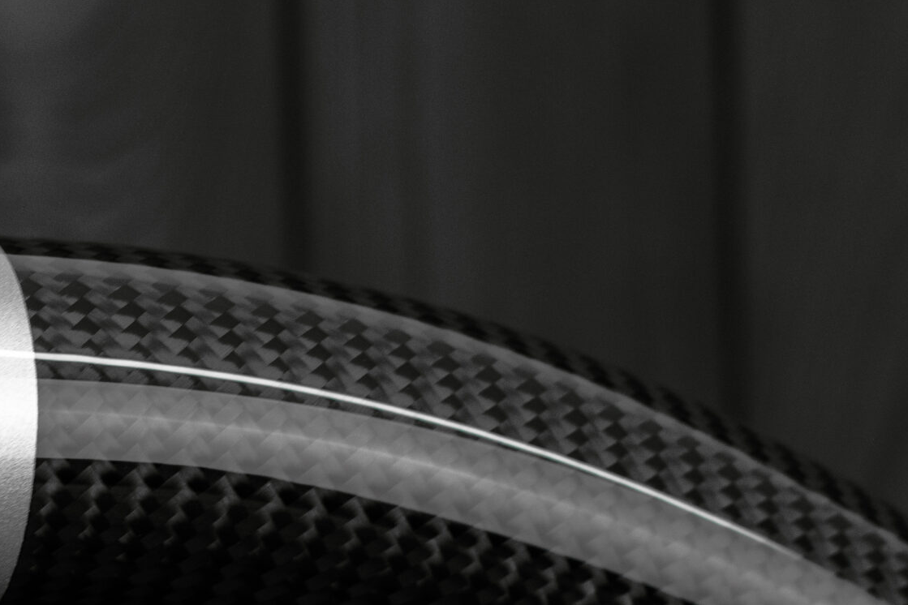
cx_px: -41
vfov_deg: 11.4
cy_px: 502
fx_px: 3030
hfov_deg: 16.6
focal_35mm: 120
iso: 500
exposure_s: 1/125
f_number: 6.3
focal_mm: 35
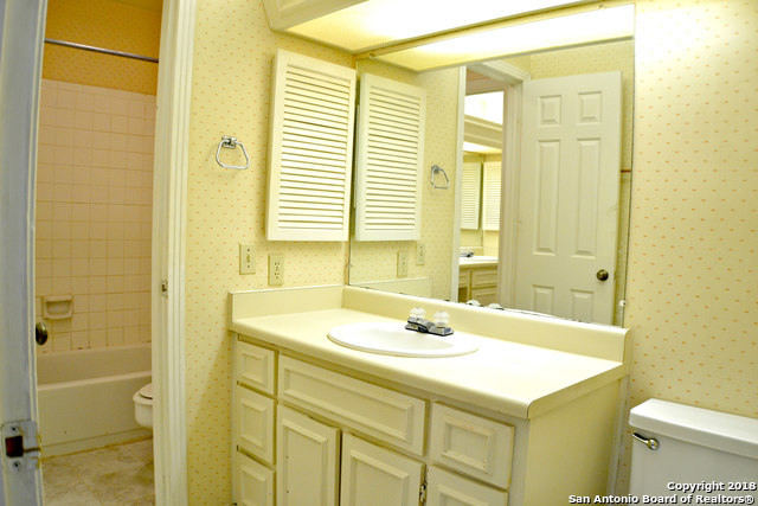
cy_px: 253
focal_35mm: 34
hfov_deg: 55.1
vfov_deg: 38.4
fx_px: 727
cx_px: 379
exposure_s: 1/60
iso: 1000
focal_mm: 23
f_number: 3.8
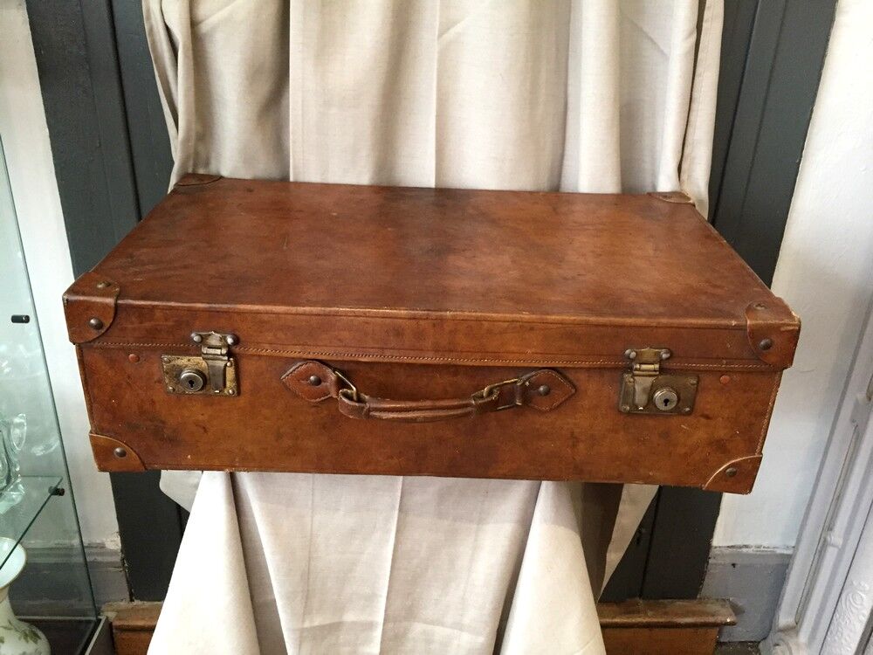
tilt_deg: -23.7
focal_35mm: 29
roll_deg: -1.8
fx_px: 731
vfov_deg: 48.2
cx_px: 436
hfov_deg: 61.7
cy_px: 328
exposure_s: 1/33
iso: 250
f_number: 2.2
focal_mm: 4.15
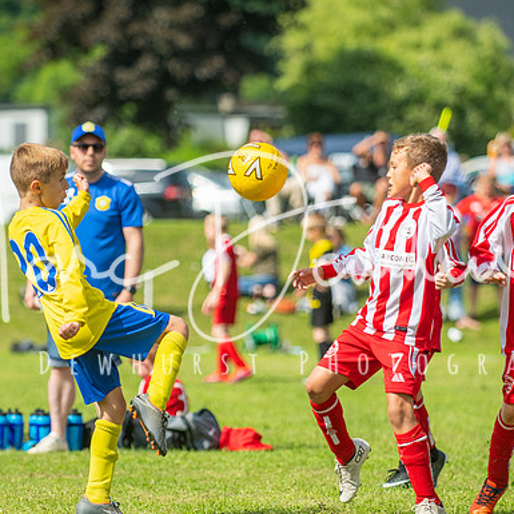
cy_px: 257
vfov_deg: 5.9
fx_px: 5006
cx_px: 251
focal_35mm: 298
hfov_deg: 5.9
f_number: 3.2
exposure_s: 1/3200
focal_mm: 155
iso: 250
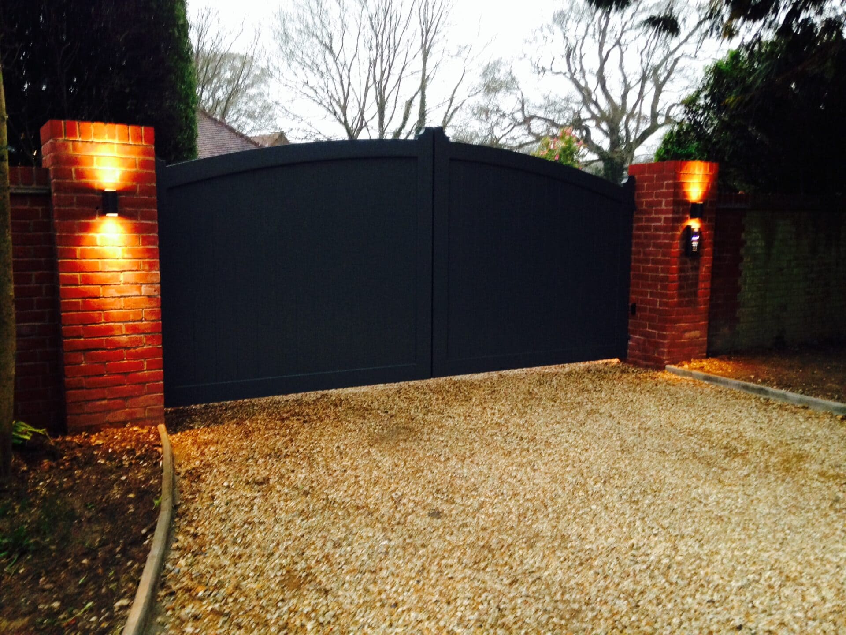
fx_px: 807
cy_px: 318
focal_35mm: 33
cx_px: 423
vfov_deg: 42.9
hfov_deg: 55.4
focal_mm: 4.12
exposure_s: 1/20
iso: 250
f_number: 2.4
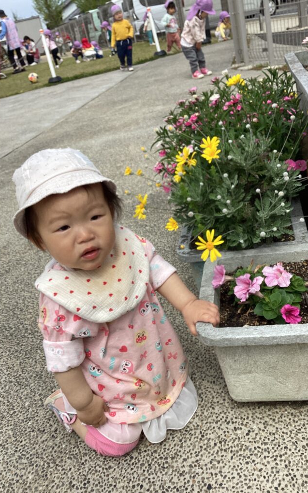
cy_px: 247
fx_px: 443
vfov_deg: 58.2
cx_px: 163
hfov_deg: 38.3
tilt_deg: -28.3
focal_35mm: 33
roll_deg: +14.3
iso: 25
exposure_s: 1/1359
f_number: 2.4
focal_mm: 3.3
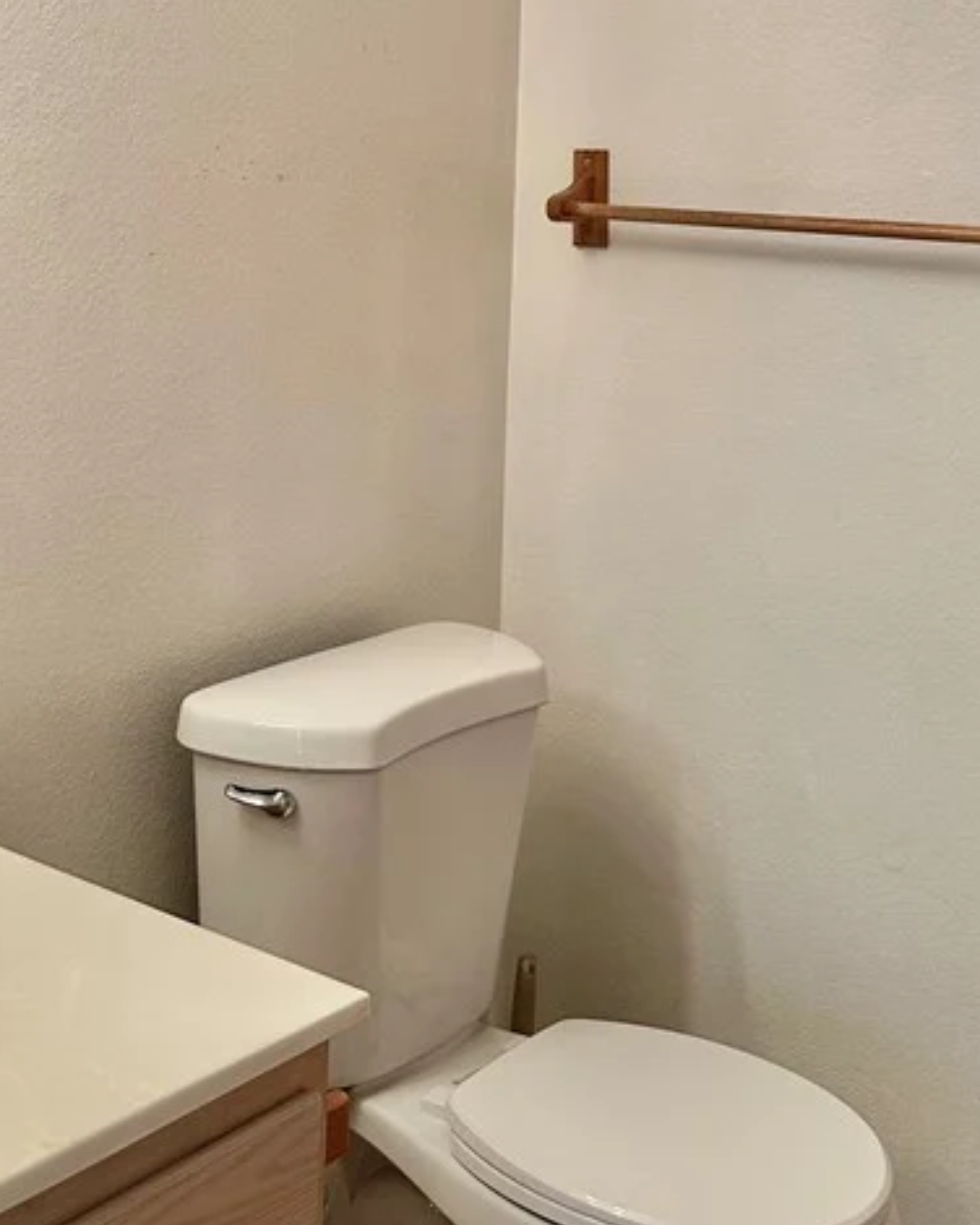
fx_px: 1849
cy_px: 125
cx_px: 420
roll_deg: -2.9
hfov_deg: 29.6
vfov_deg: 34.6
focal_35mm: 51
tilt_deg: +1.4
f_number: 1.78
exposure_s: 1/120
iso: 125
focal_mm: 6.86
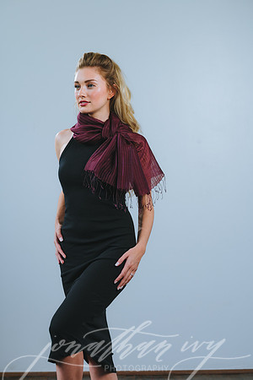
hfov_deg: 16.1
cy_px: 190
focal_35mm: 85
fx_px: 896
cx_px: 126
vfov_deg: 23.9
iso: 80
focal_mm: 85
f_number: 4
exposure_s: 1/200
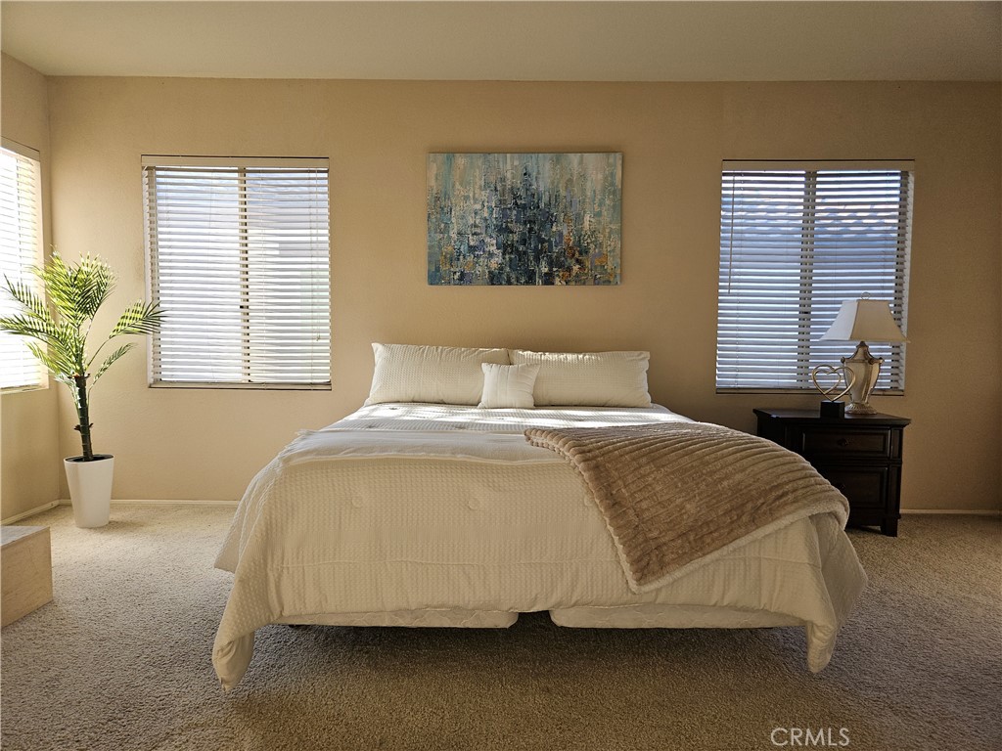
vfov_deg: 58.9
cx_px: 501
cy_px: 376
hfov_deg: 73.9
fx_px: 666
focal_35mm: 23
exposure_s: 1/120
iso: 40
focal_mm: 5.4
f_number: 1.8
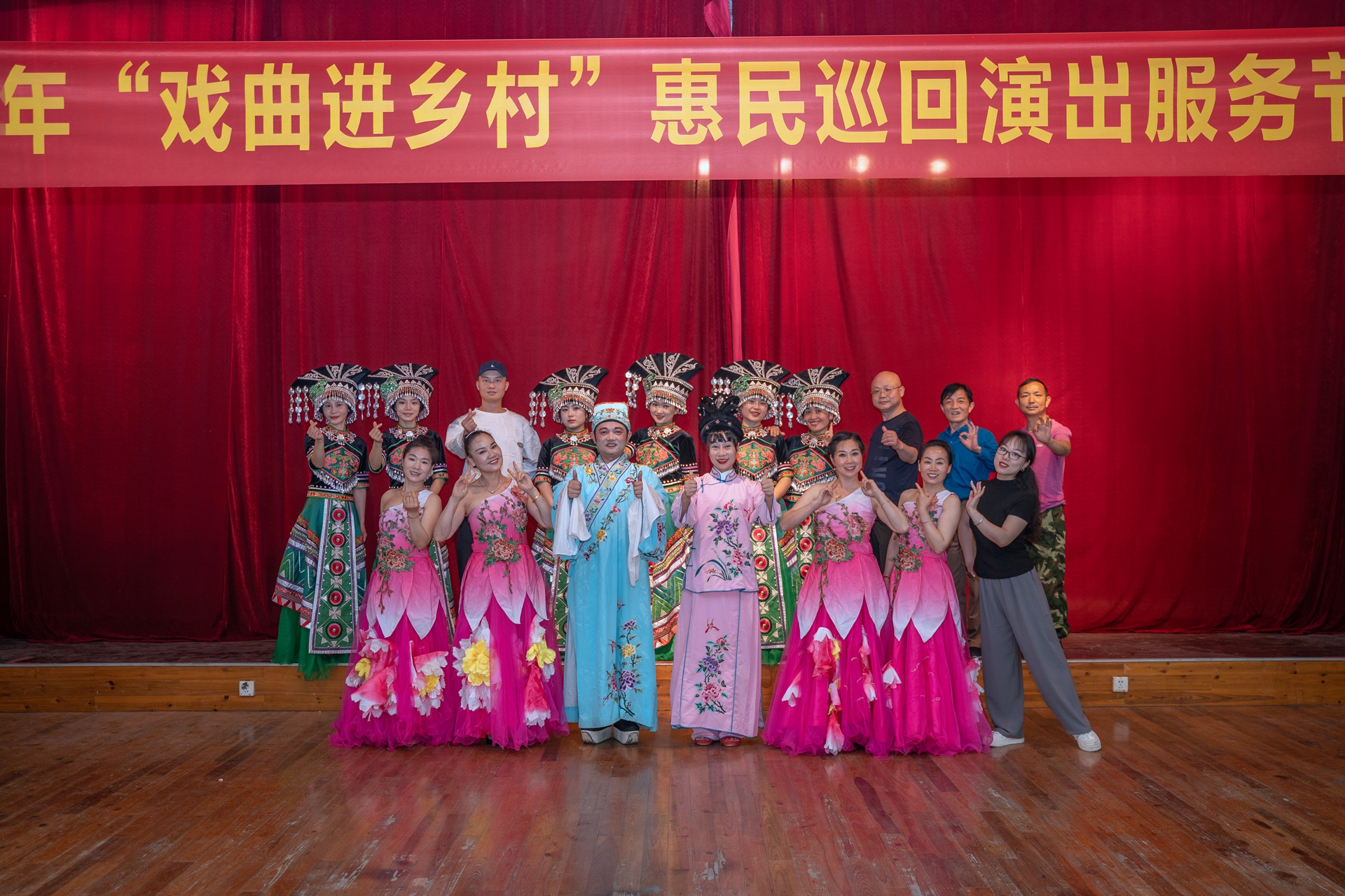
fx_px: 1345
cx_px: 672
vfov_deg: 36.9
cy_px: 448
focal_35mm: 36
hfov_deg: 53.1
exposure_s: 1/160
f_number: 2.8
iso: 320
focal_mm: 36
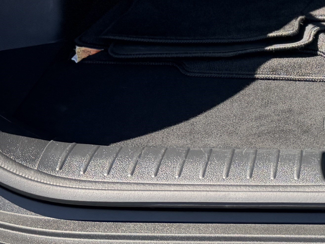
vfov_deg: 13.9
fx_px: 977
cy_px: -33
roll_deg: -1.9
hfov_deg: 18.2
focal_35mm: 104
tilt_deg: -15.7
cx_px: 353
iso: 100
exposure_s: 1/967
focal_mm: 6.76
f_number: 1.78
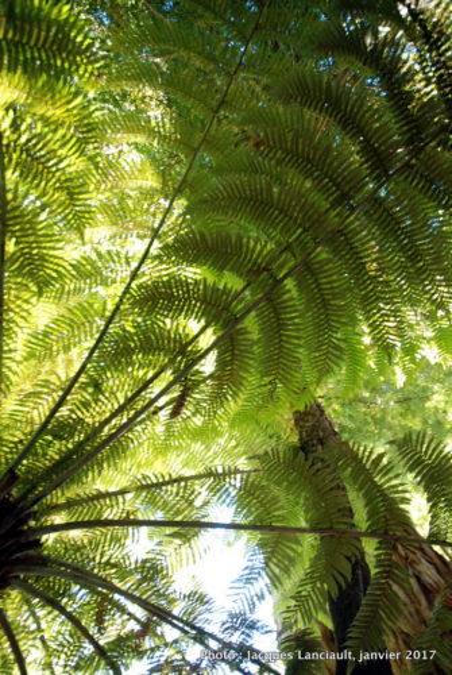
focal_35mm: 27
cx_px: 226
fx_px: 507
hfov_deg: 48.1
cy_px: 338
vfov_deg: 67.3
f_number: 3.5
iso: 100
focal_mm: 18
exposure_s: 1/13
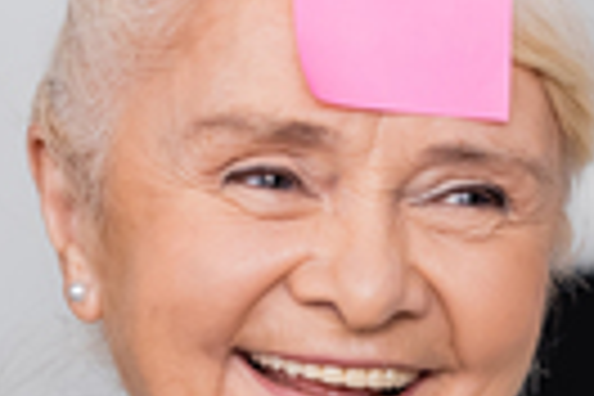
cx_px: 562
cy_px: 594
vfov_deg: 4.3
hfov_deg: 6.4
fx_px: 5263
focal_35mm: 319
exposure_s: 1/200
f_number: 3.5
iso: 100
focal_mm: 50
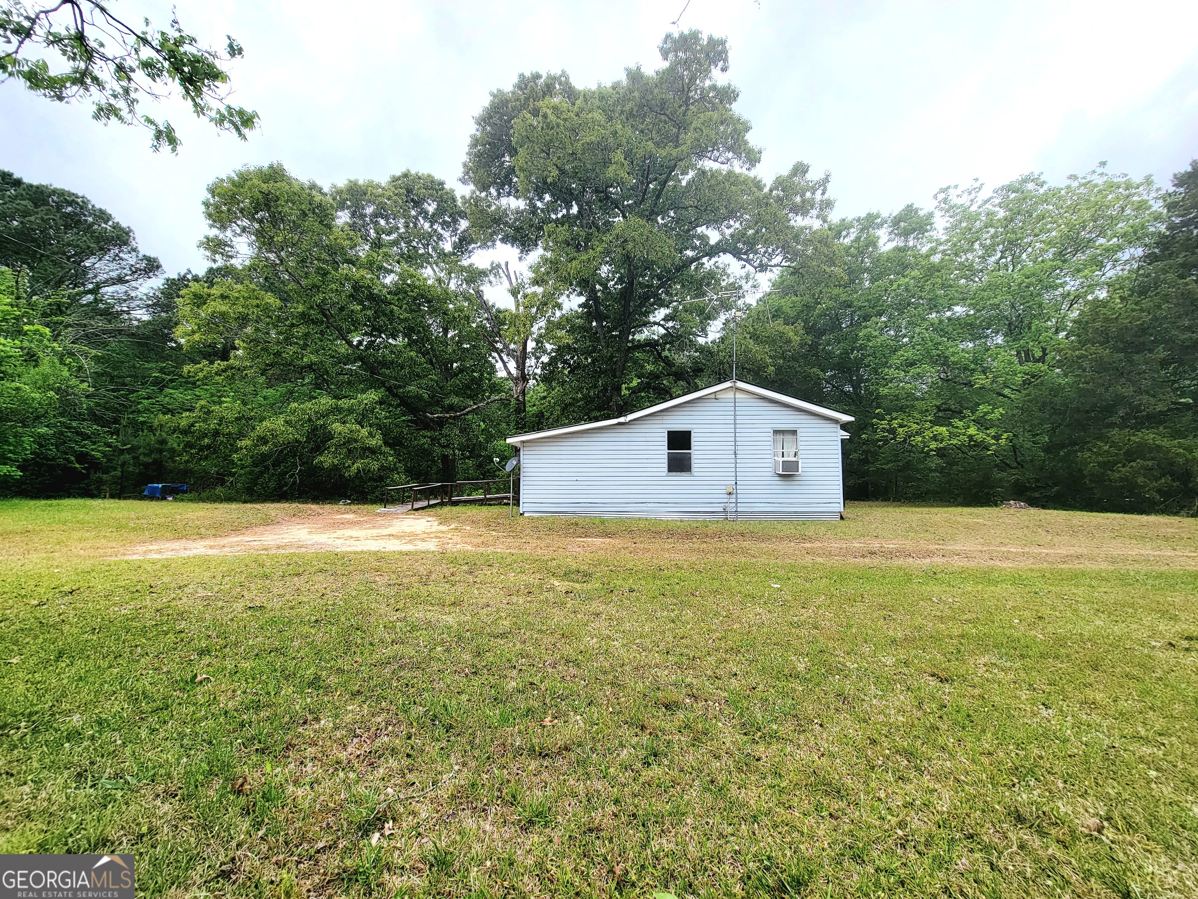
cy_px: 450
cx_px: 599
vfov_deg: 89.9
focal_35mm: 13
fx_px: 450
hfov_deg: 106.2
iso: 50
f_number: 2.2
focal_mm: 2.2
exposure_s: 1/357
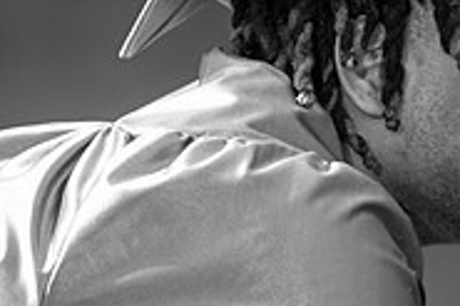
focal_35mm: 565
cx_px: 453
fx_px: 7213
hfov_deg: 3.6
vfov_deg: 2.4
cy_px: 116
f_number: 2.8
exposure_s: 1/200
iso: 100
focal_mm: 180
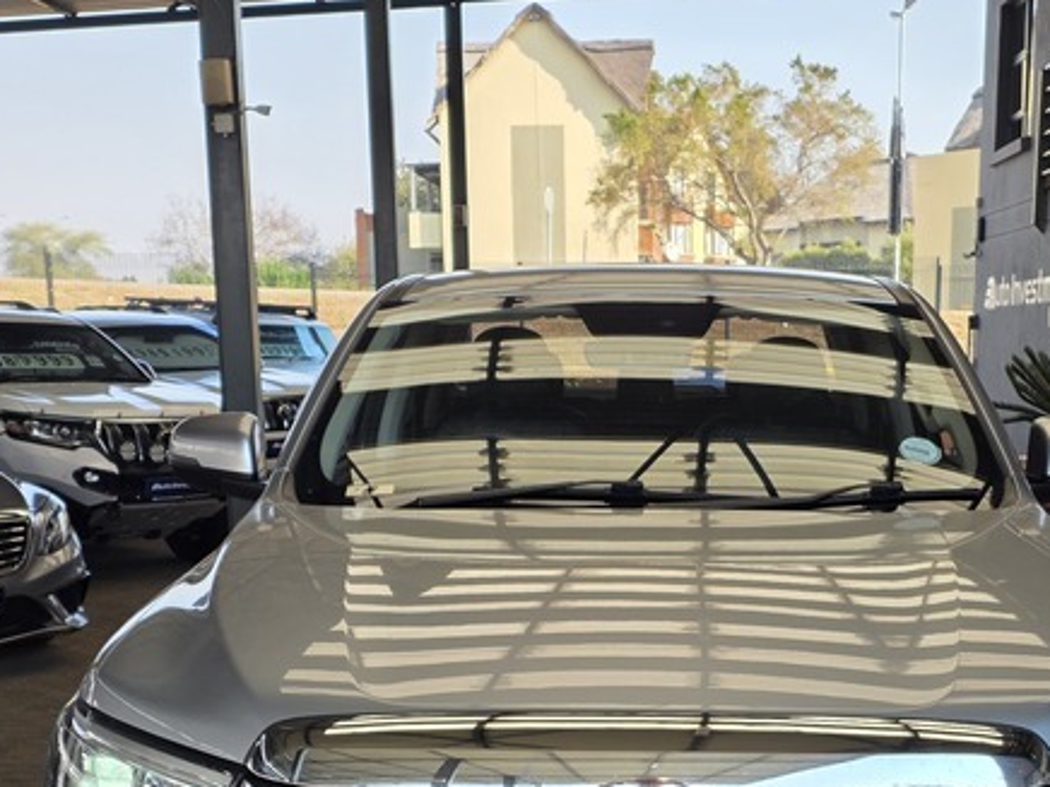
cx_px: 624
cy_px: 619
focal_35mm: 54
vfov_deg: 26.6
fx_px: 1638
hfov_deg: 35.4
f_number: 1.7
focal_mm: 6.25
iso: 80
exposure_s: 1/1279
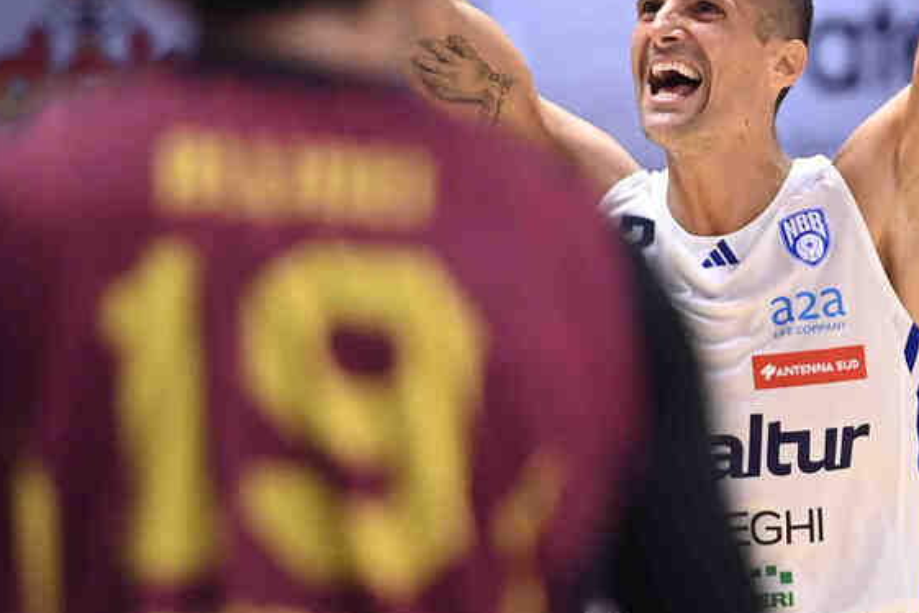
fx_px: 17026
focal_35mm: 667
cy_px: 336
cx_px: 960
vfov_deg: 2.1
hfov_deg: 3.1
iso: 2000
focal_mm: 195
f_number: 2.8
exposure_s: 1/800
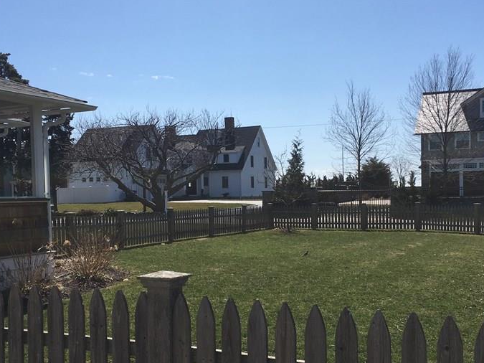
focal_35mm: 44
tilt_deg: -2.3
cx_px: 253
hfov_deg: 42.9
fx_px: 615
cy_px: 225
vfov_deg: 32.7
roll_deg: +1.7
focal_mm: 4.15
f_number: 2.2
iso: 25
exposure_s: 1/2653
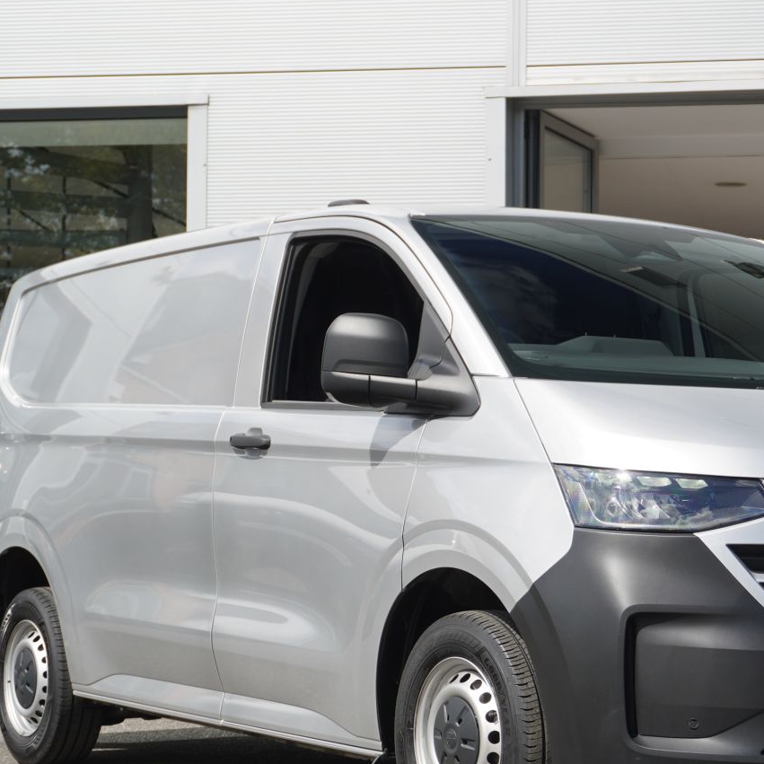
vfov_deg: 19.1
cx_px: 583
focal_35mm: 91
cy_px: 470
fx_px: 2272
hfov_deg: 18.9
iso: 100
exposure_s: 1/200
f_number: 6.3
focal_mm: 38
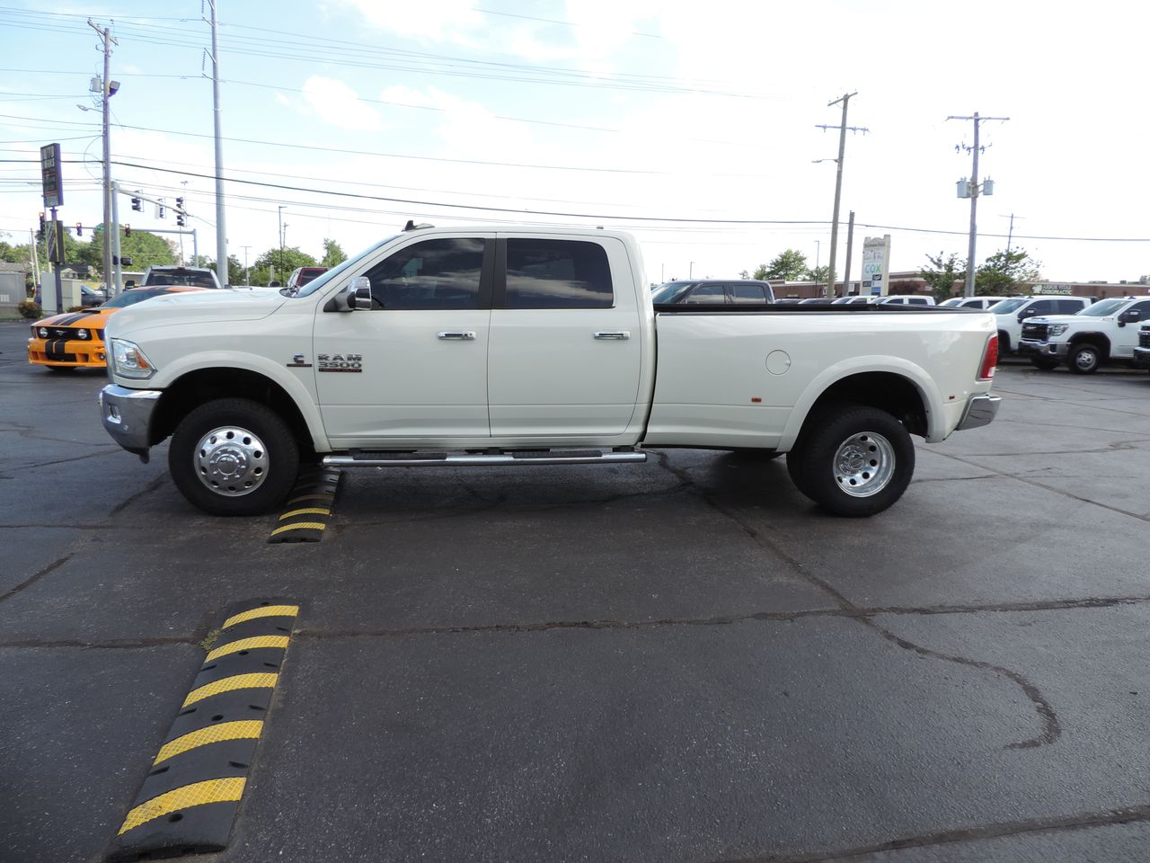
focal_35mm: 24
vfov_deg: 56.8
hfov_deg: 71.6
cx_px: 575
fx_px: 797
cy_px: 432
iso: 80
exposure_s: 1/400
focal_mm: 4.3
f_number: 3
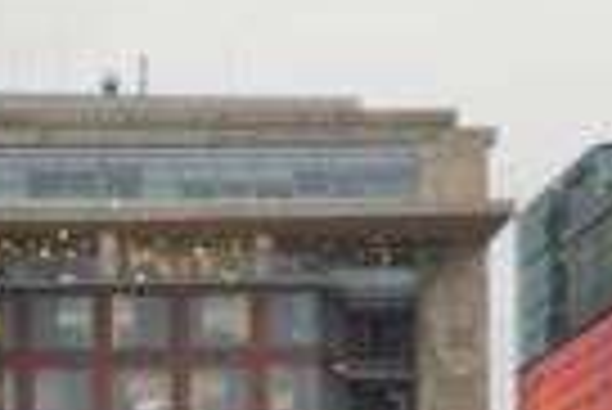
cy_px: 511
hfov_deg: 5.3
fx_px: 6569
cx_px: 554
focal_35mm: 386
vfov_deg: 3.6
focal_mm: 105
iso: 250
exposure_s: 1/125
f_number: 4
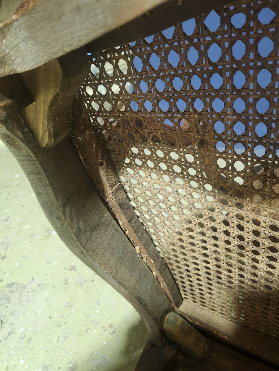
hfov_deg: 56.8
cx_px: 140
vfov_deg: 71.6
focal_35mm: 24
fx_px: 258
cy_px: 186
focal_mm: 5
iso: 320
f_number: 1.8
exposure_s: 1/120
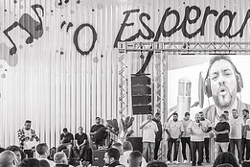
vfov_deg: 22.8
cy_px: 120
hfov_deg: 32.3
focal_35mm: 59
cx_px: 225
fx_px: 410
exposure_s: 1/250
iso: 1000
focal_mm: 16
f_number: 2.8
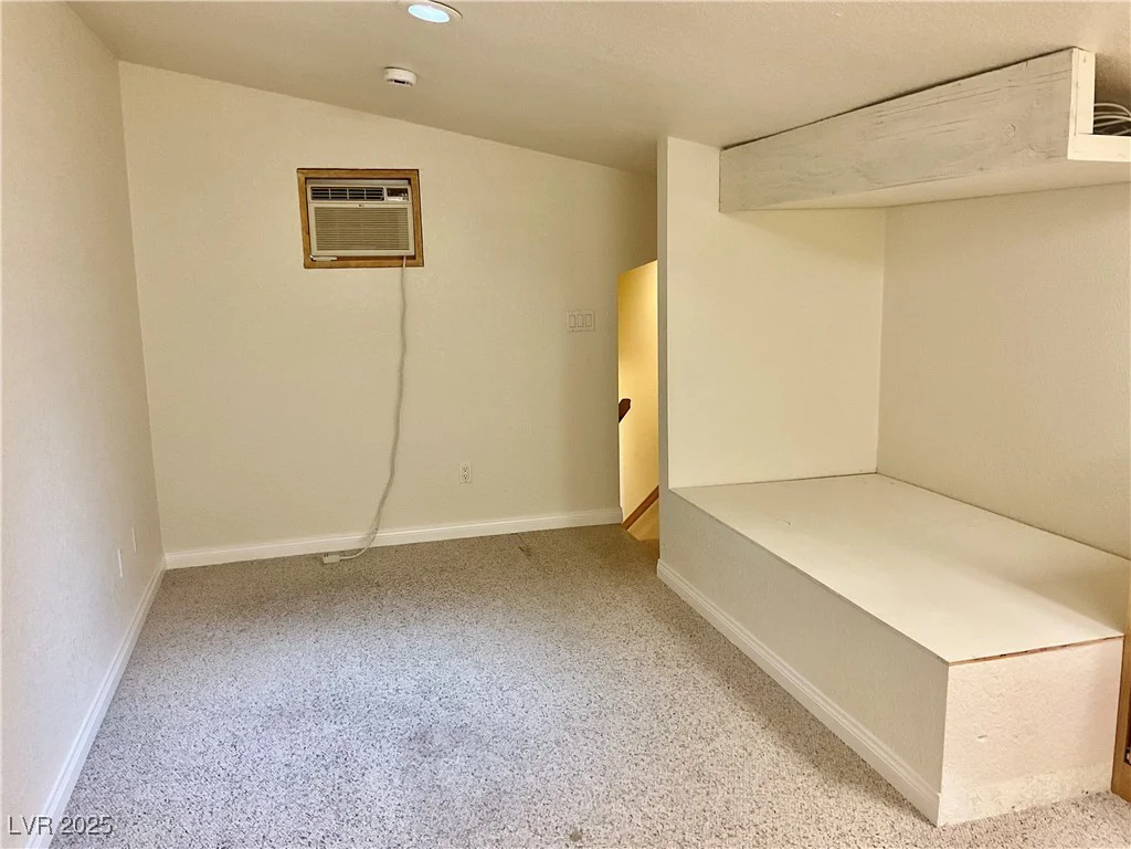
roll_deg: -0.6
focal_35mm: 29
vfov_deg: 48.2
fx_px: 948
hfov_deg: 61.7
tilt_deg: -11.3
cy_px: 424
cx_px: 566
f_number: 1.8
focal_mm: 3
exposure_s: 1/60
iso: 100
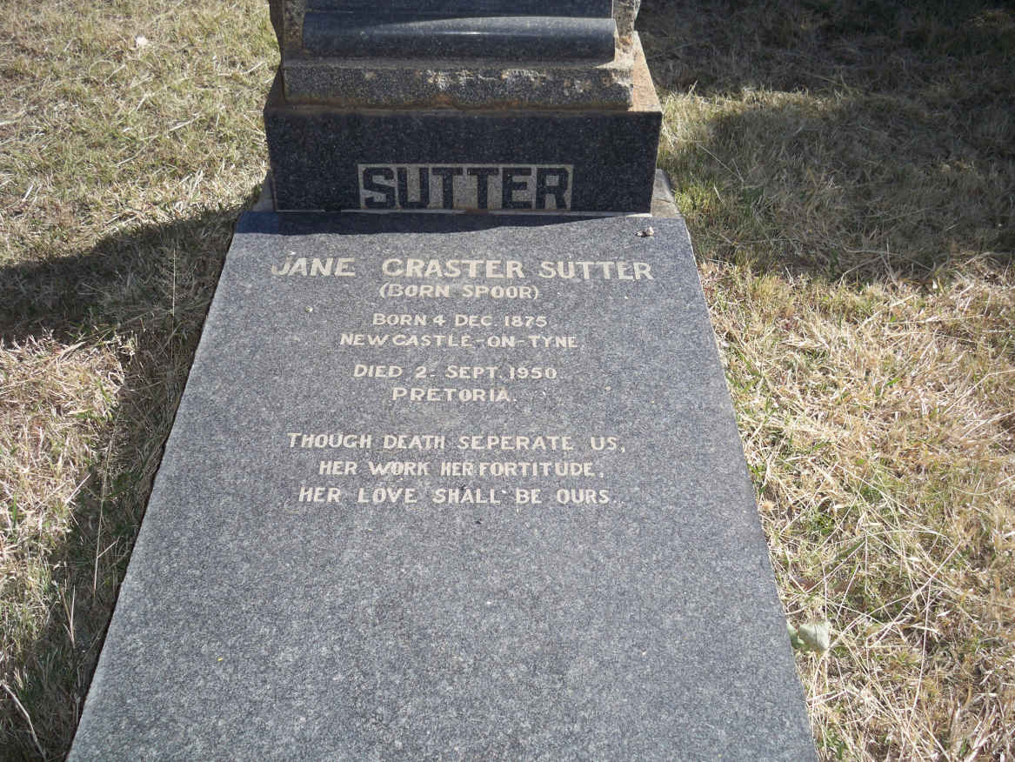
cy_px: 381
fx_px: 1027
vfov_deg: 40.7
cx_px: 508
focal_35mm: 35
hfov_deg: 52.6
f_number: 3.1
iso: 64
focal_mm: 6.3
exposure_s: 1/640
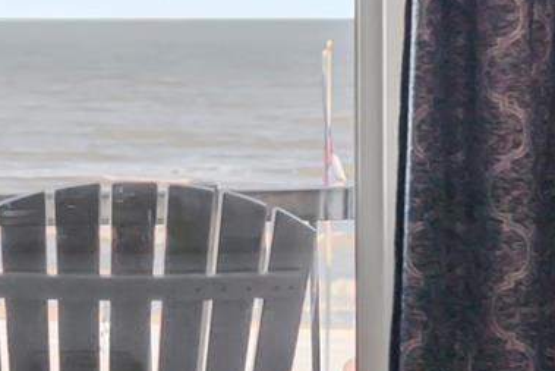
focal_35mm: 189
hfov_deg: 10.7
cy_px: 196
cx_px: -123
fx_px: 2915
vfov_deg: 7.3
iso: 320
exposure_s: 1/1600
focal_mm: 35
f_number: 3.2
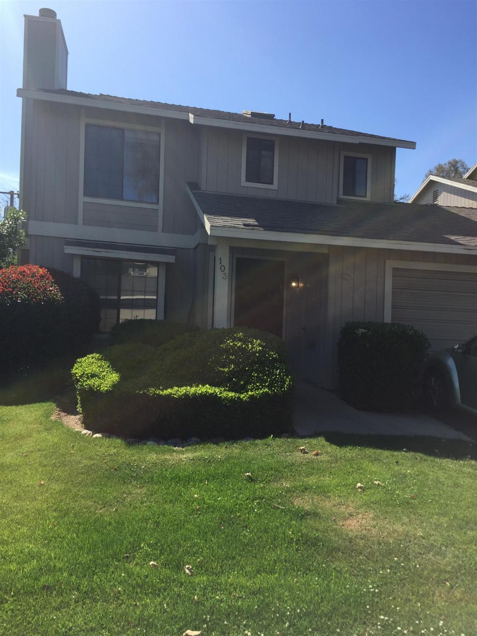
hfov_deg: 48.2
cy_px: 318
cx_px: 238
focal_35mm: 29
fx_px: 533
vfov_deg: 61.6
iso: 32
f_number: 2.2
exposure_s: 1/1522
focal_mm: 4.15
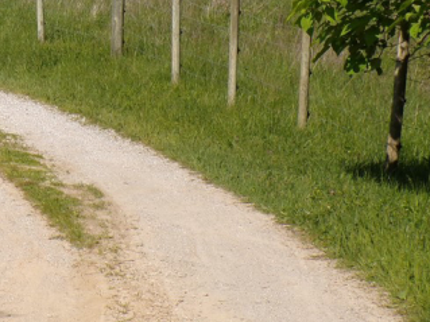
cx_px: 14
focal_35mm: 207
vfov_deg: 7.2
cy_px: 38
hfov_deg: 9.5
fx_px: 2570
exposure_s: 1/750
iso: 100
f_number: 4.7
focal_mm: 17.7
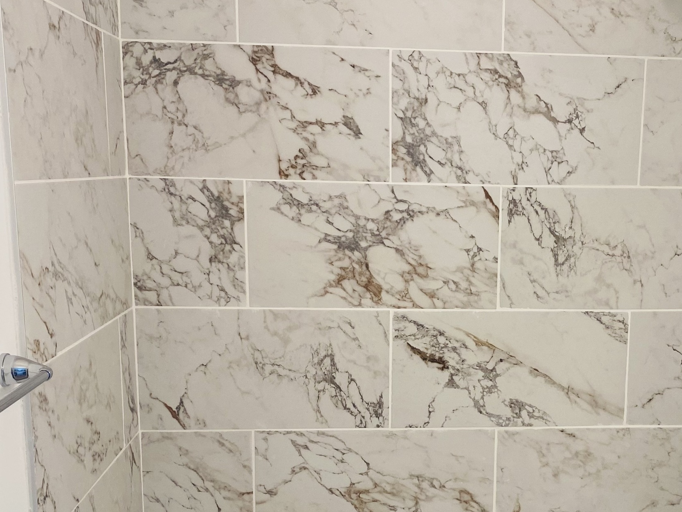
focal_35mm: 48
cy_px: 365
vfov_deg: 29.9
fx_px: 946
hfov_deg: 39.1
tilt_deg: -14.0
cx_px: 468
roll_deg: +0.3
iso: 64
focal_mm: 4.25
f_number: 1.8
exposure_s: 1/60
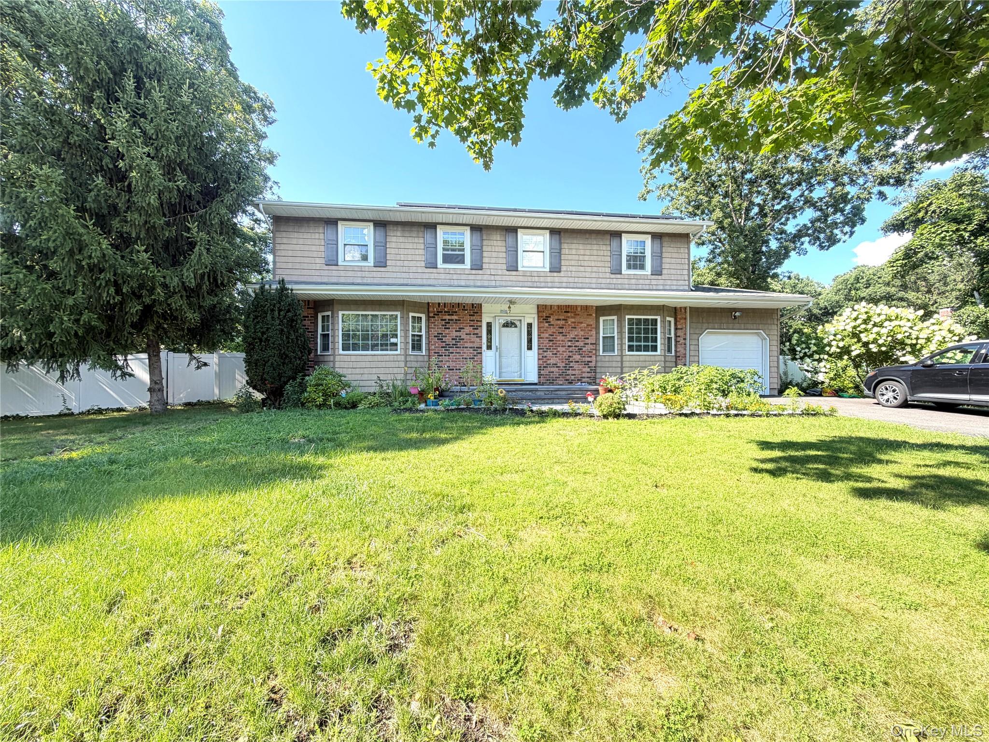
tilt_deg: -0.1
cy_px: 371
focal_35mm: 14
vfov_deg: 85.7
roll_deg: +0.6
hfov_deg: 102.1
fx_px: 400
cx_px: 494
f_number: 2.2
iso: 80
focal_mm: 2.22
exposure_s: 1/121
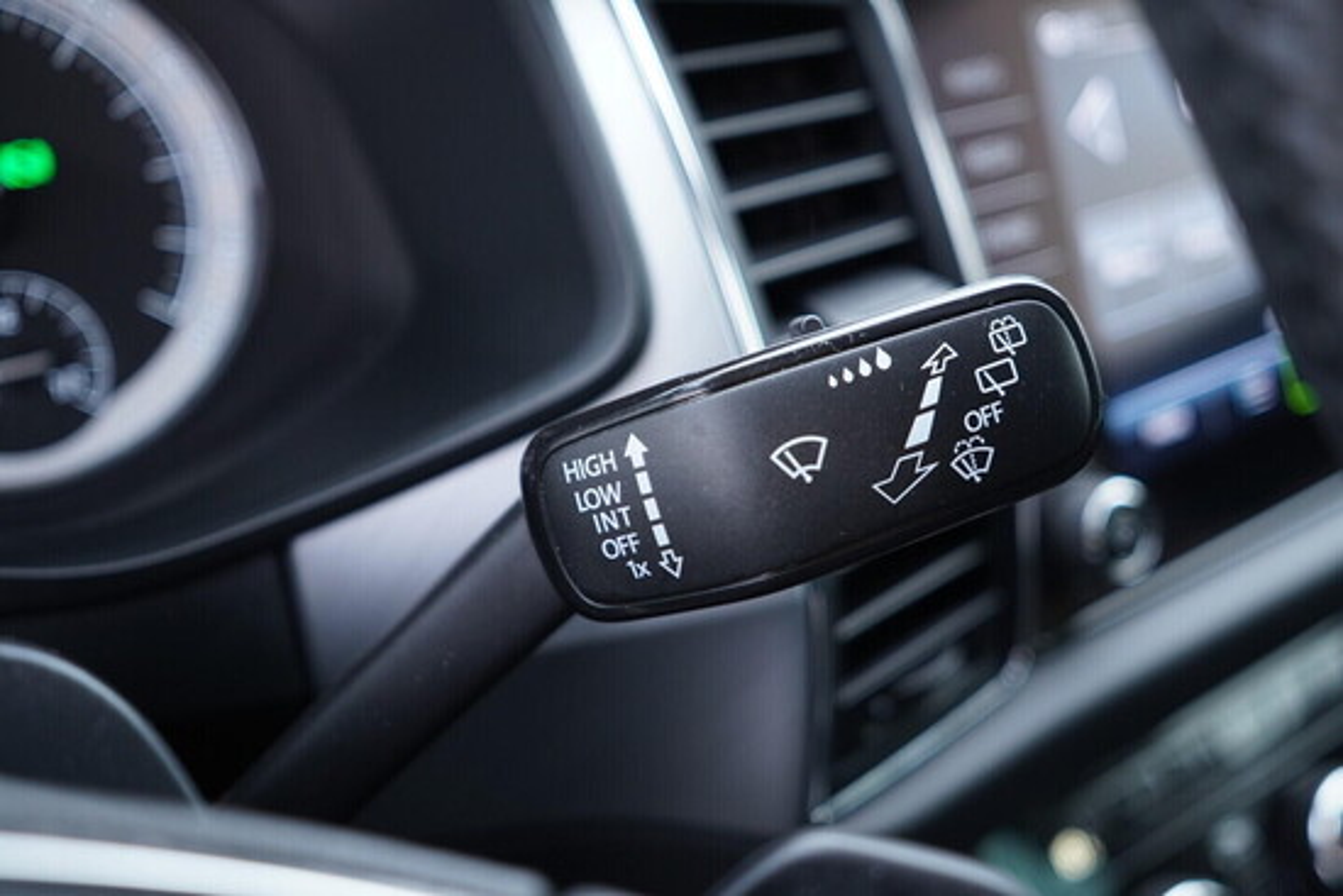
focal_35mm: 36
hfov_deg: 53.1
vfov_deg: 36.9
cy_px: 448
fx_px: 1343
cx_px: 672
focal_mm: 24
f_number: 2.8
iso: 400
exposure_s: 1/40
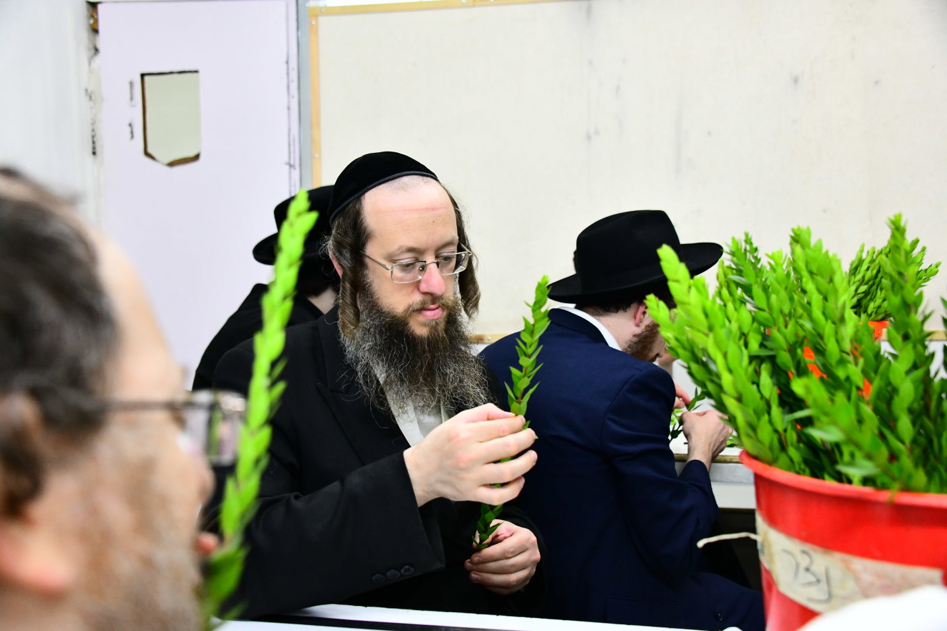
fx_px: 999
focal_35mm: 38
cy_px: 316
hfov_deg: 50.7
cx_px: 474
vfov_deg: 35.0
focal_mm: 38
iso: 3200
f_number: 5
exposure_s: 1/160
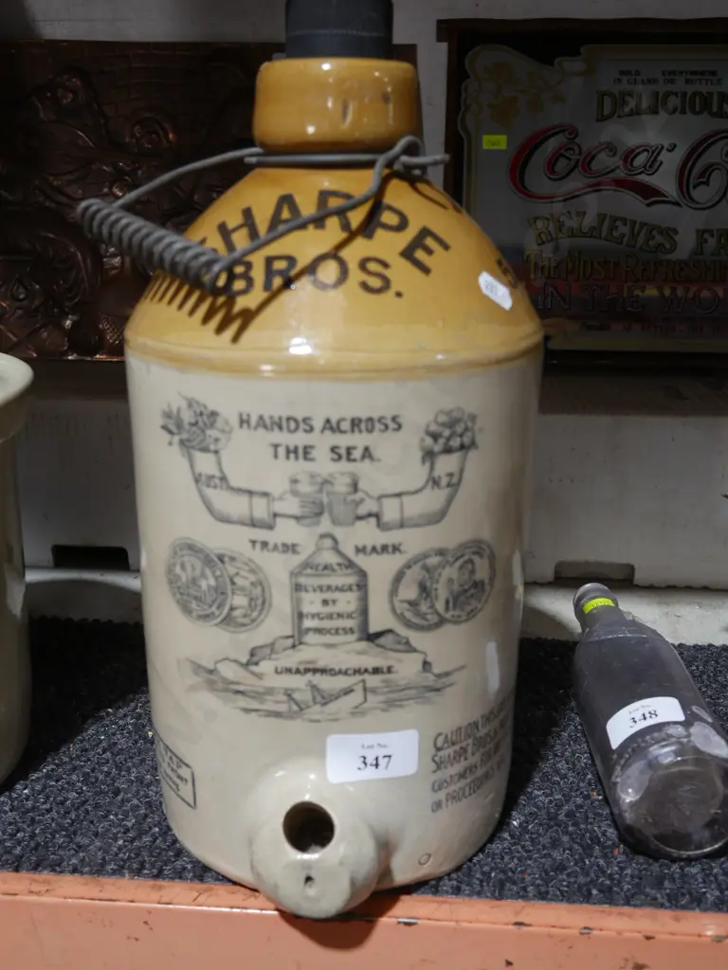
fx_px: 1009
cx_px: 364
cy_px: 485
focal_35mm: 36
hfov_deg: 39.7
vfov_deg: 51.4
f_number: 4
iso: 400
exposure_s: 1/60
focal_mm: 18
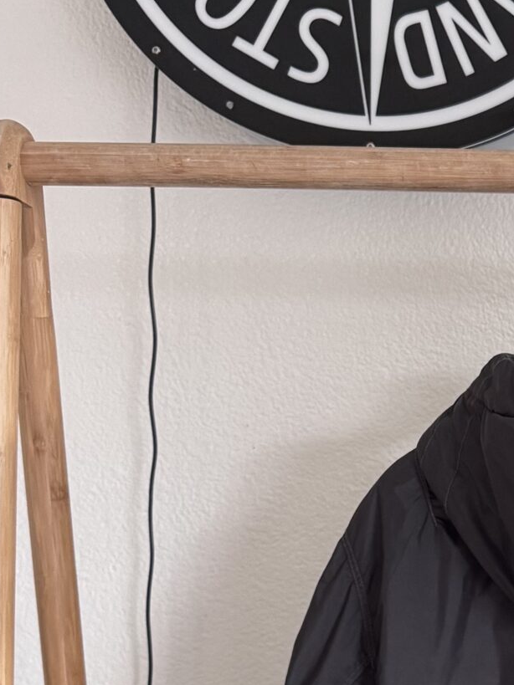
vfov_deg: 25.6
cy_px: 534
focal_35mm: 75
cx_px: 729
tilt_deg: -2.4
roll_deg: -0.5
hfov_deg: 17.9
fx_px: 1485
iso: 250
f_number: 1.78
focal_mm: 6.76
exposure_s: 1/60
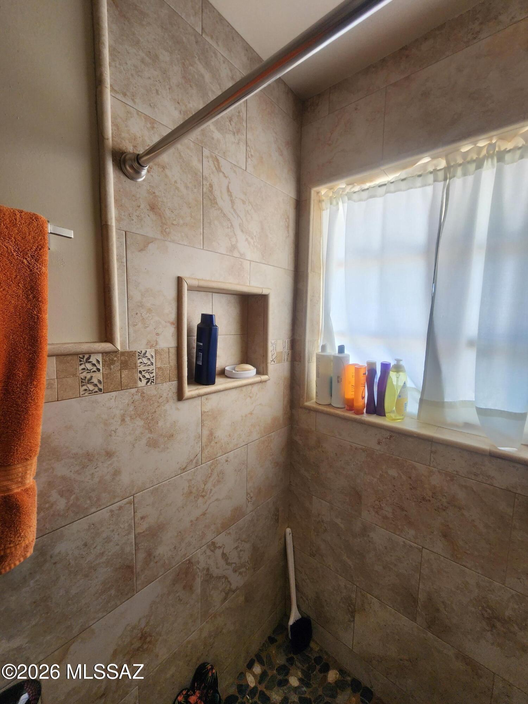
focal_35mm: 13
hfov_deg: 89.9
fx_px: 264
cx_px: 264
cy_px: 352
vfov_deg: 106.2
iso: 125
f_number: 2.2
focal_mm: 2.2
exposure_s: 1/60
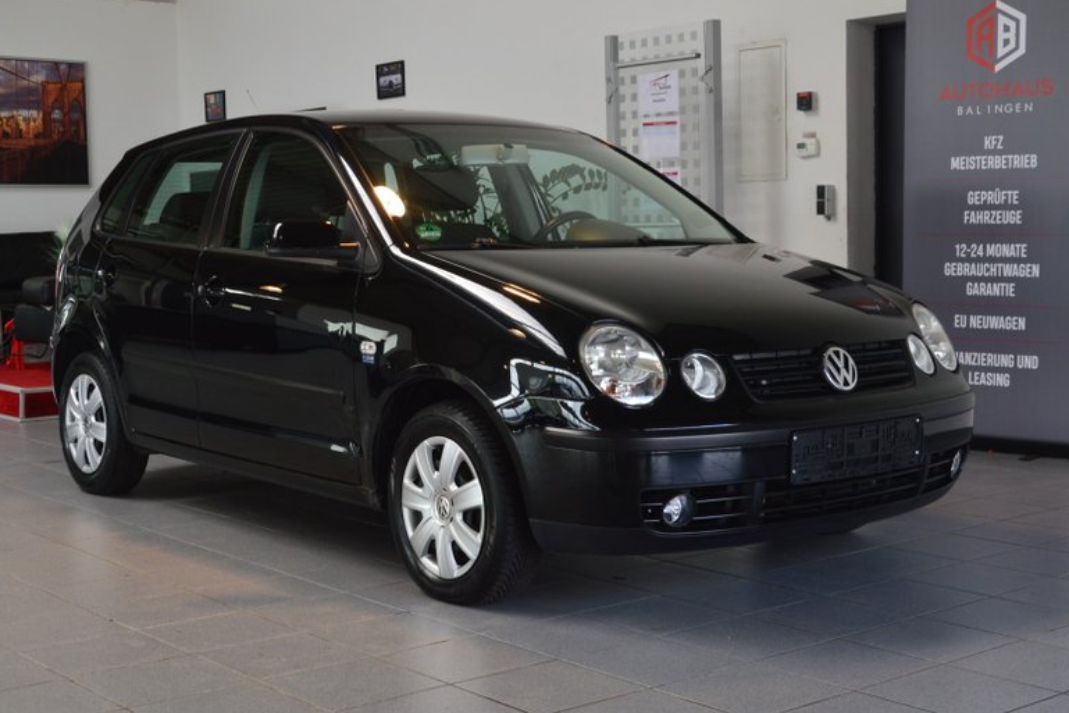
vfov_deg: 25.5
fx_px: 1574
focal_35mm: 53
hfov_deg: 37.5
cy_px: 352
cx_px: 517
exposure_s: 1/80
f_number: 8
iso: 400
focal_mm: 34
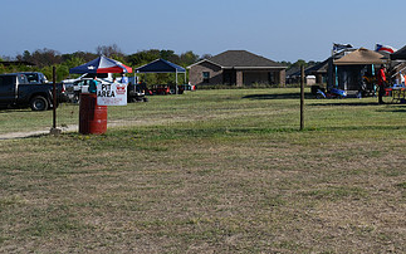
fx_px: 974
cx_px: 351
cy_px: 62
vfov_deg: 14.8
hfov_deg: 23.1
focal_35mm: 88
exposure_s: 1/320
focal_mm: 32
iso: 100
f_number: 9
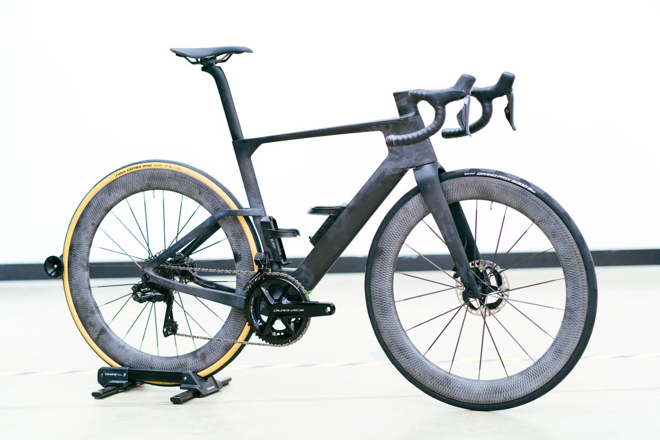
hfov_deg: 23.9
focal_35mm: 85
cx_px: 330
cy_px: 220
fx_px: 1558
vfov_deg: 16.1
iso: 250
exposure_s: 1/100
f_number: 2.2
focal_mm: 85
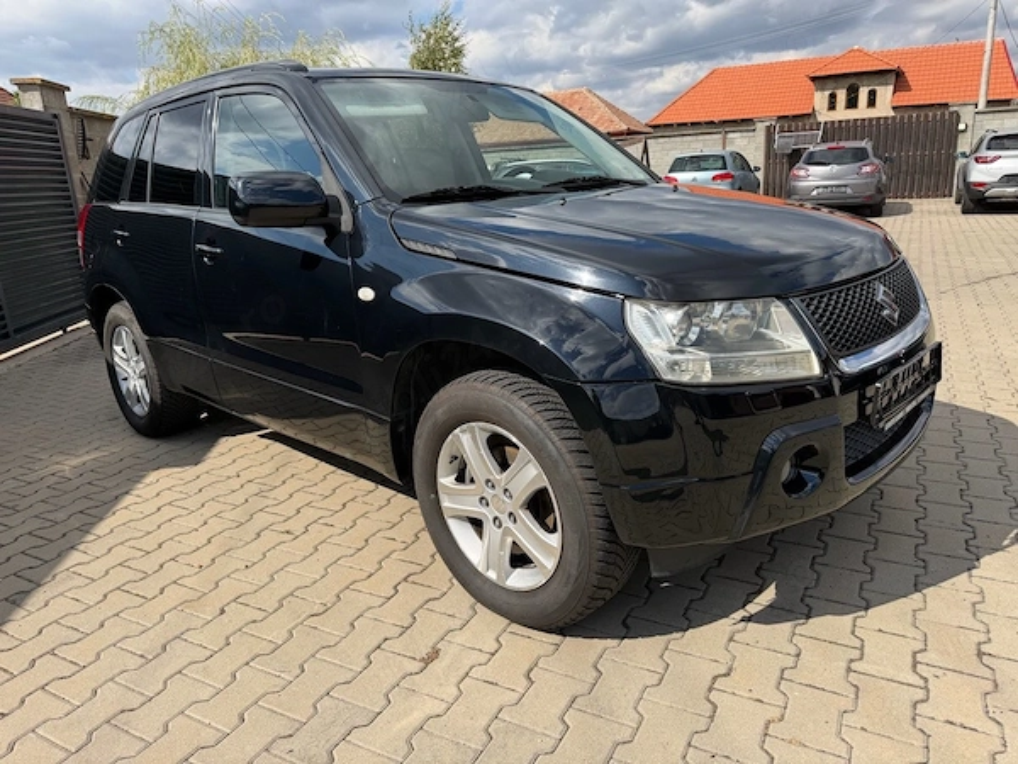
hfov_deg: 71.6
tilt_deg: -17.4
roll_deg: +3.9
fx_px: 706
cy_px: 382
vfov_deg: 56.8
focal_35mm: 24
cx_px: 509
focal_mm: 6.76
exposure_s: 1/3759
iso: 80
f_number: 1.78
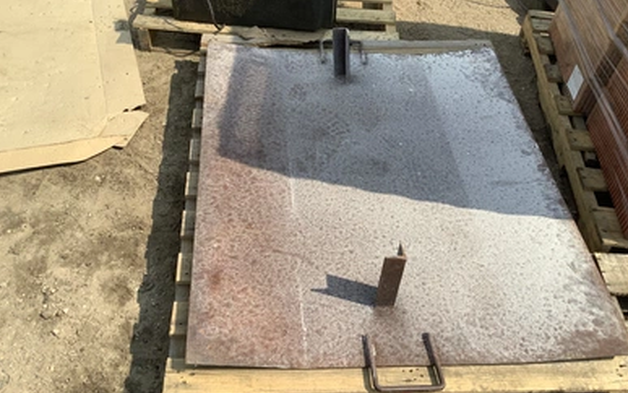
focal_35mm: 34
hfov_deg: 56.7
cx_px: 312
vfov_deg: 37.3
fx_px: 582
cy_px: 203
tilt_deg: -48.8
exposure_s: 1/1274
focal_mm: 3.3
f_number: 2.4
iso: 25
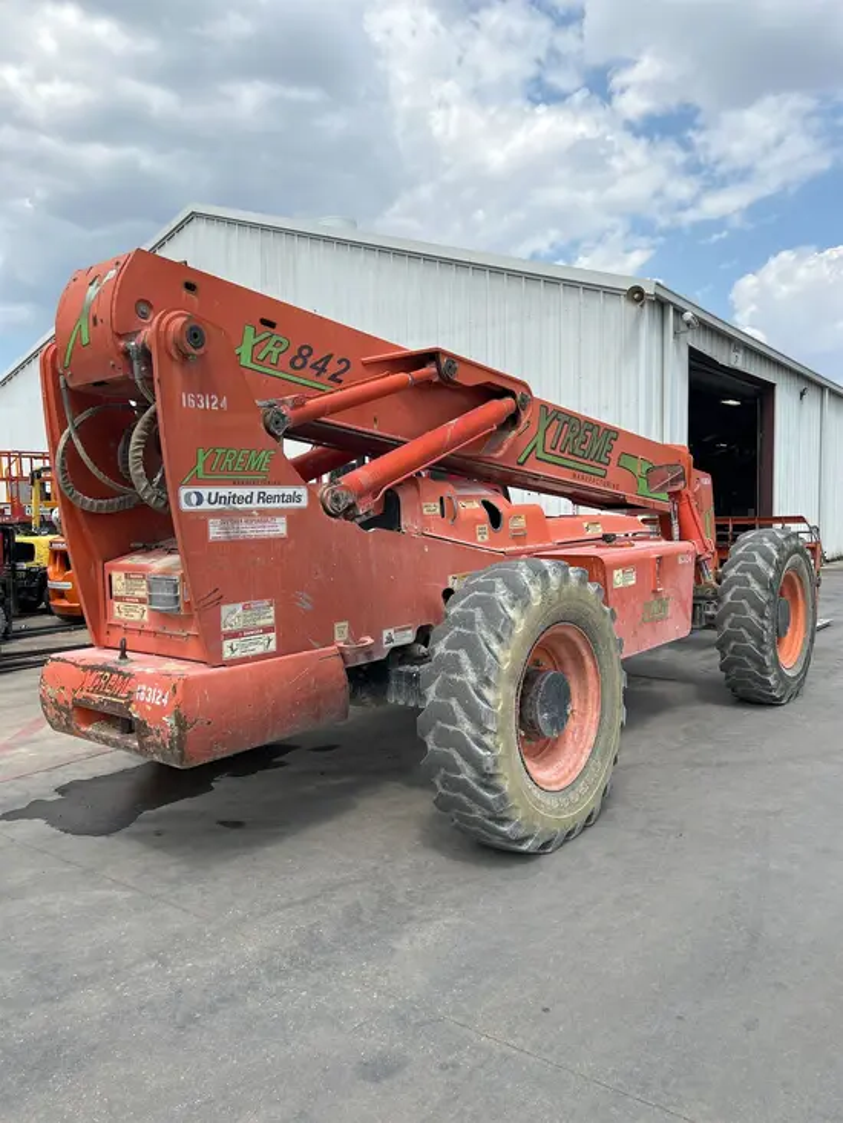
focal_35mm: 26
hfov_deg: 53.1
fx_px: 844
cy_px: 562
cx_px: 422
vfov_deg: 67.3
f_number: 1.5
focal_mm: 5.7
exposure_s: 1/4630
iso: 50
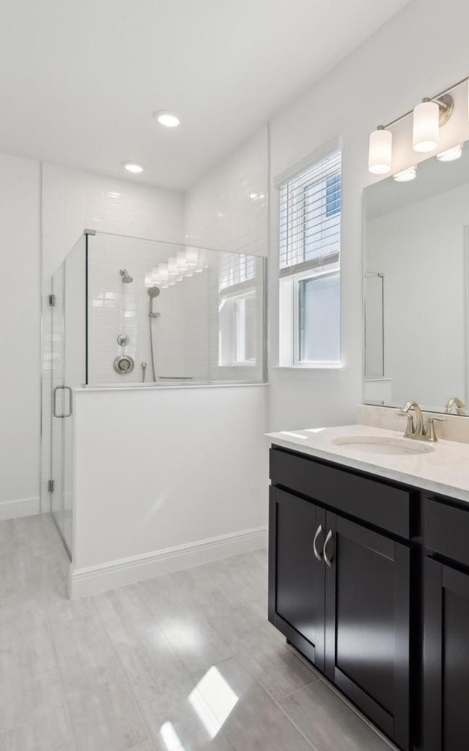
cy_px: 369
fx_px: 450
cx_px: 290
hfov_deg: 54.5
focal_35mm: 22
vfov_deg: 79.6
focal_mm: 14
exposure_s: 1/80
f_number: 8
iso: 400
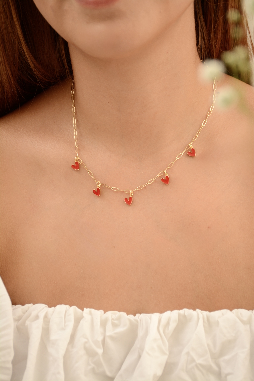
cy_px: 190
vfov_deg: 22.6
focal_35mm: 90
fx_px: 952
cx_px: 127
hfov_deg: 15.2
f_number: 6.3
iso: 500
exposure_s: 1/640
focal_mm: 60
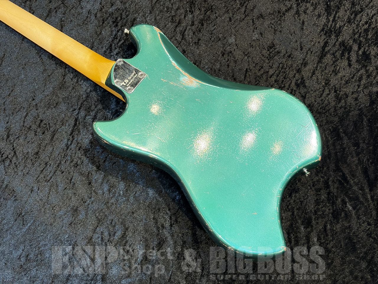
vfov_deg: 28.0
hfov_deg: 36.8
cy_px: 142
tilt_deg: -68.4
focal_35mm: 52
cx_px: 189
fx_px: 568
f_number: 1.6
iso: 100
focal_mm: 5.96
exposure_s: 1/40
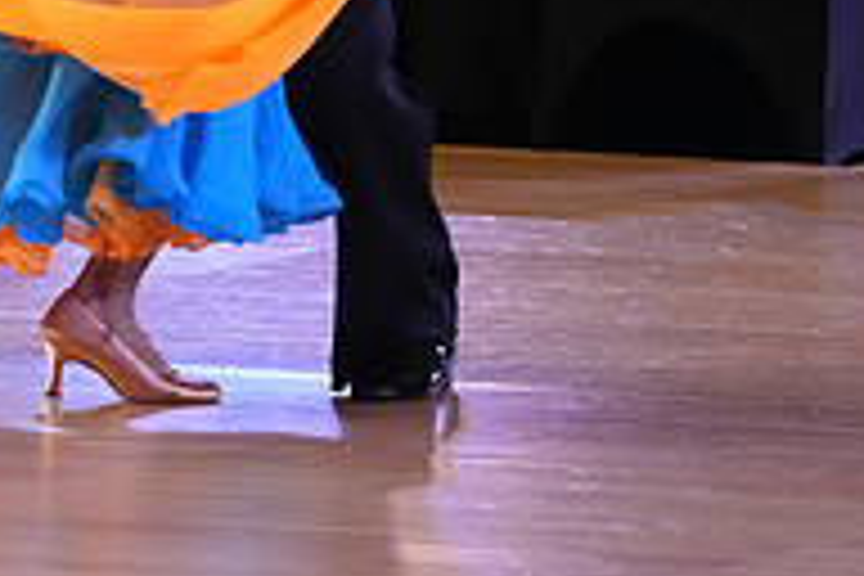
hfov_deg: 3.4
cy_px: -171
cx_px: 178
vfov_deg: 2.3
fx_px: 14471
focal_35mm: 603
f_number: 7.1
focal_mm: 200
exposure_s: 1/320
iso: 10000
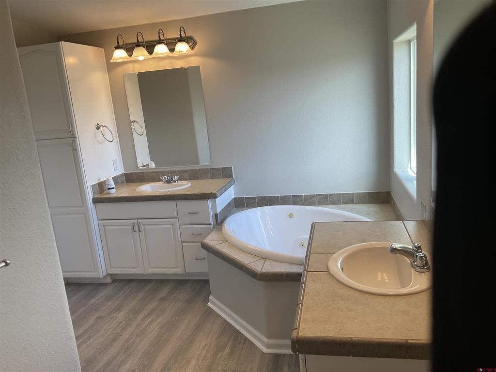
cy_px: 186
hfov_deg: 61.7
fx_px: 416
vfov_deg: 48.2
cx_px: 248
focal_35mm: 29
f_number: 1.8
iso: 40
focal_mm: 3
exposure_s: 1/120
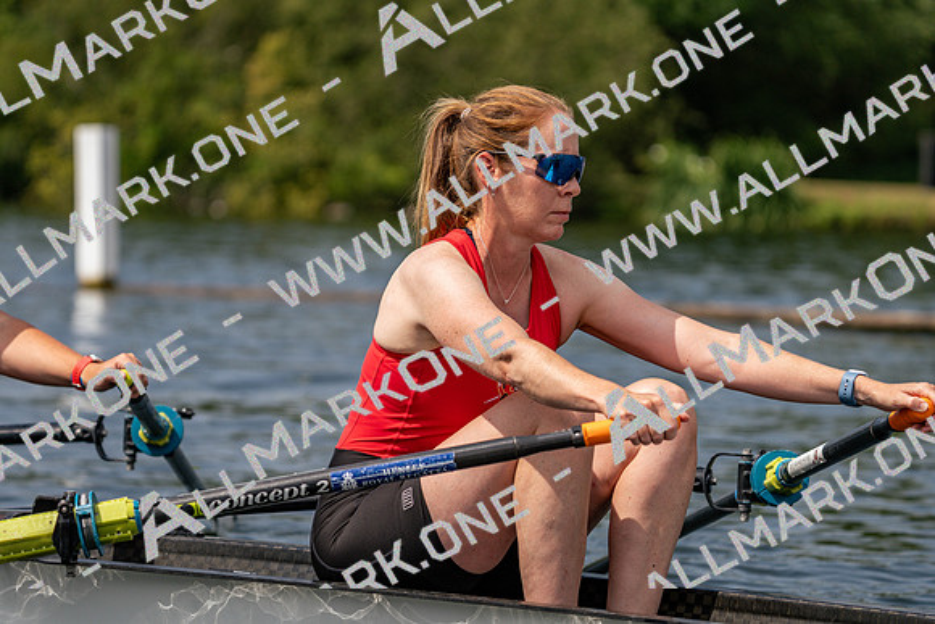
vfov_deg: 6.9
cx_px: 468
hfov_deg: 10.3
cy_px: 312
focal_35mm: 200
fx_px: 5195
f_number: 5.6
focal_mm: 200
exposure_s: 1/1600
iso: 200
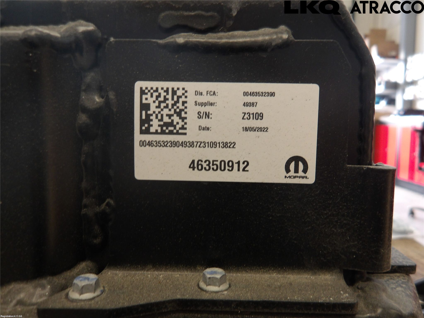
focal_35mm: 27
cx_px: 212
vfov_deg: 51.4
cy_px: 159
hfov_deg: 65.3
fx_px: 331
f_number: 3
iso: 200
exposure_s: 1/24
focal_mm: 4.9
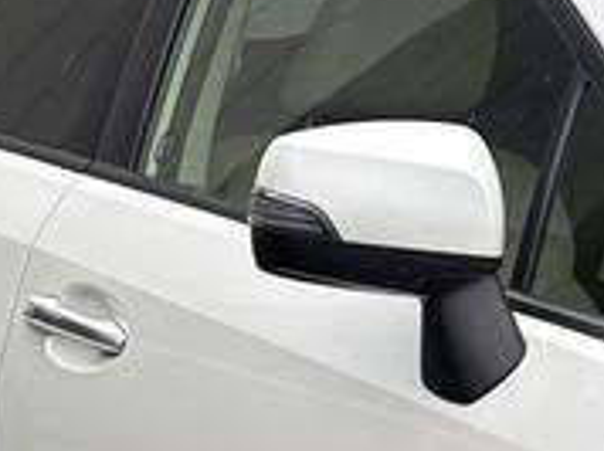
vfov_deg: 7.5
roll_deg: -0.2
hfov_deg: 8.5
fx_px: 3258
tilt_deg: -15.7
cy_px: 977
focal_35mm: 187
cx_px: -1323
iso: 50
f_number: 1.6
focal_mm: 5.96
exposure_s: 1/414
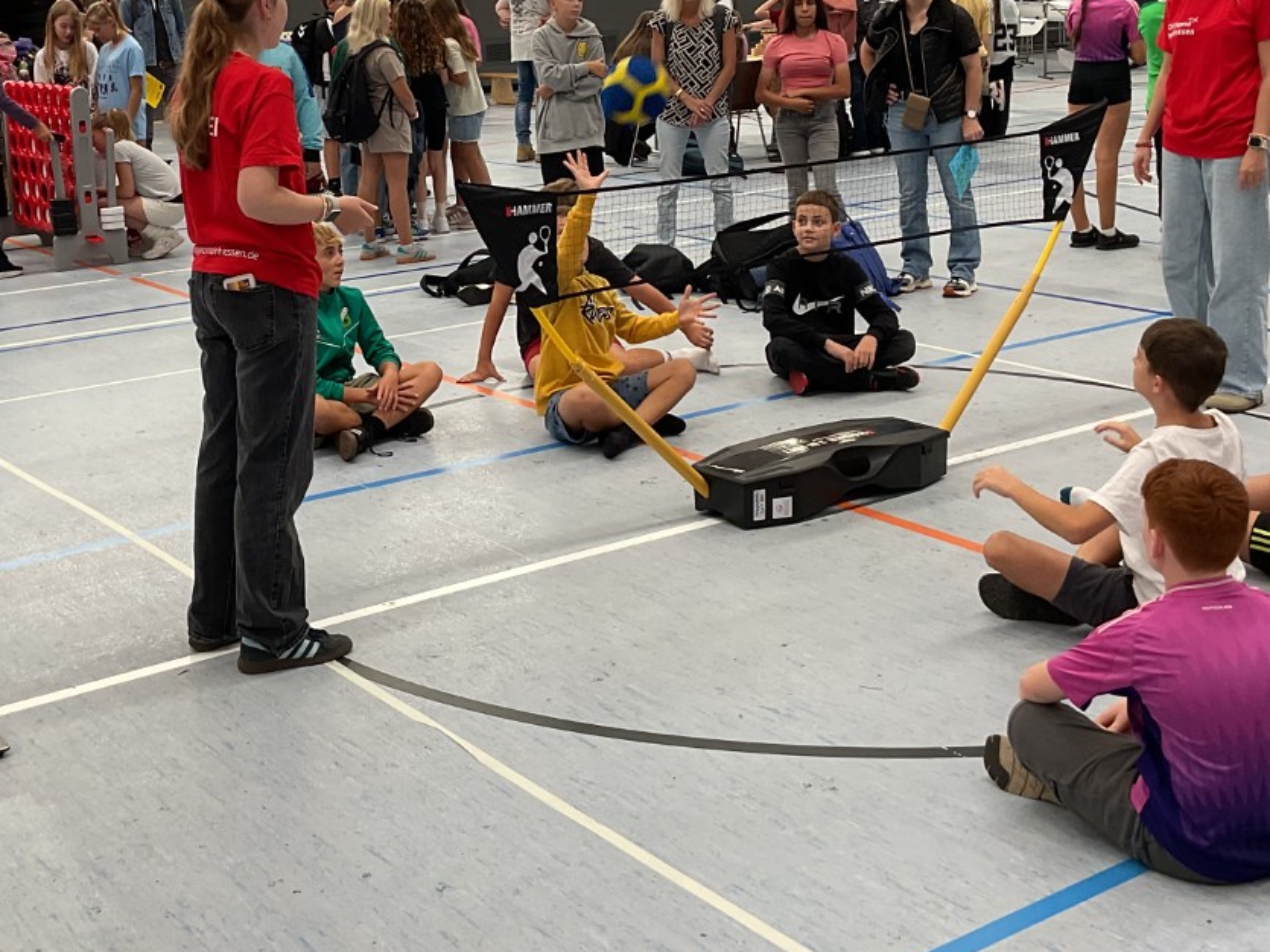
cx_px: 517
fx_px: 1834
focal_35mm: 50
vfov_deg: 28.6
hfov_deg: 38.1
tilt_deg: -9.0
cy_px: 231
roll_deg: +2.2
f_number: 1.8
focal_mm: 3
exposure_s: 1/60
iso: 40
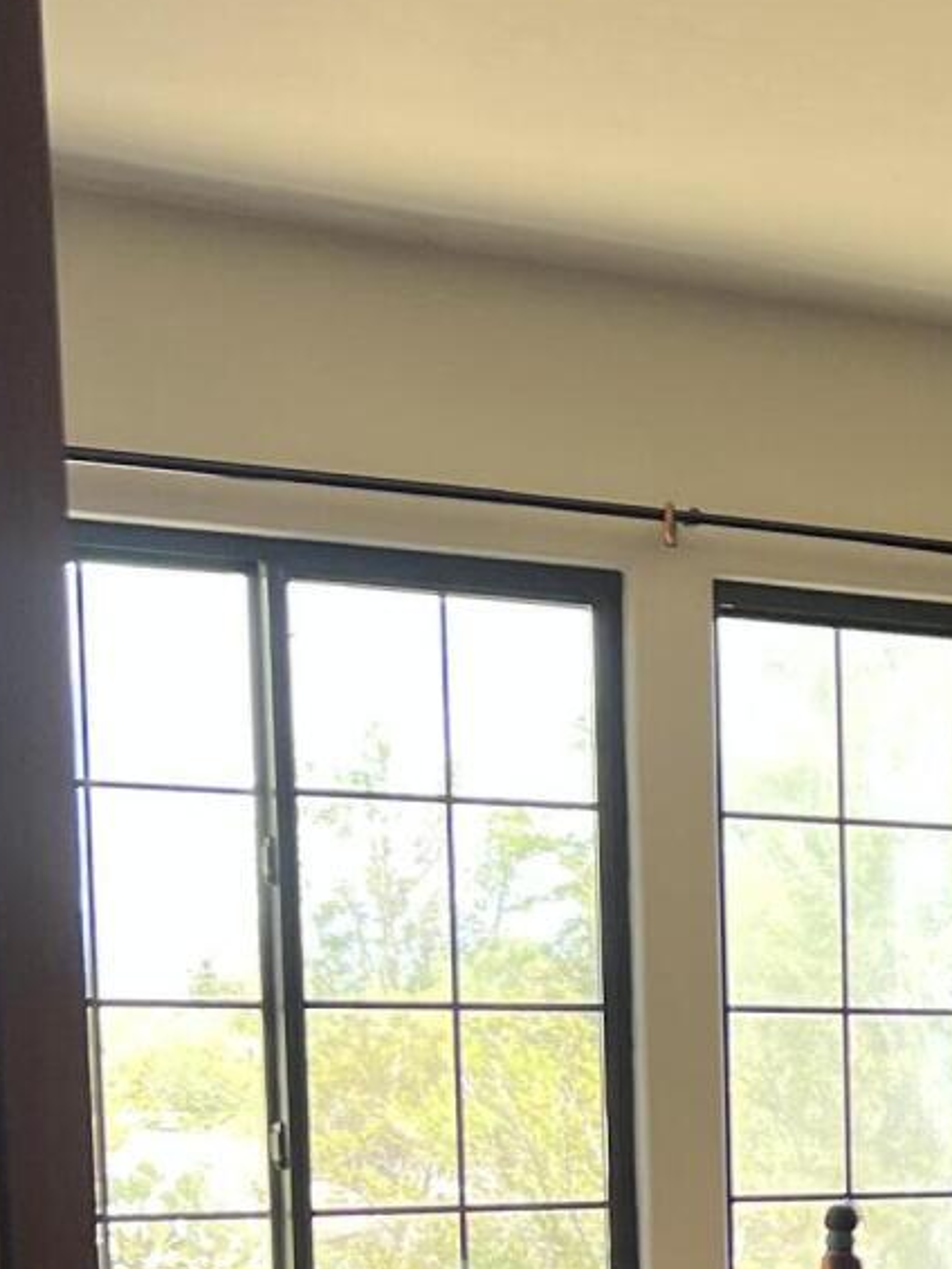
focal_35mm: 92
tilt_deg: -7.3
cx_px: 1439
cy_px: 1422
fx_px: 3372
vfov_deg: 20.3
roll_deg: -0.5
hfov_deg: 14.9
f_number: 1.5
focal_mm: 5.7
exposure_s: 1/121
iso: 100
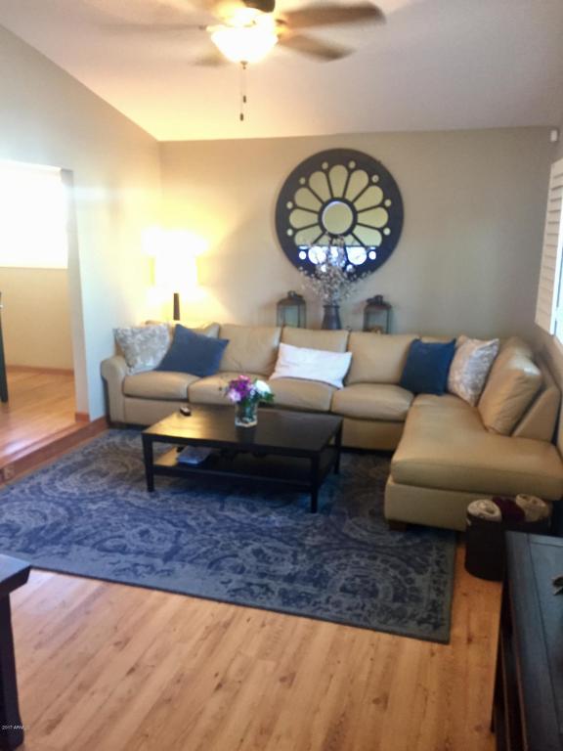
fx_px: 629
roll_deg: +0.2
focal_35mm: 29
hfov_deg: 48.2
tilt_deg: -11.3
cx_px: 282
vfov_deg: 61.7
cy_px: 376
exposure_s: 1/17
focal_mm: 4.15
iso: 250
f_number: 2.2
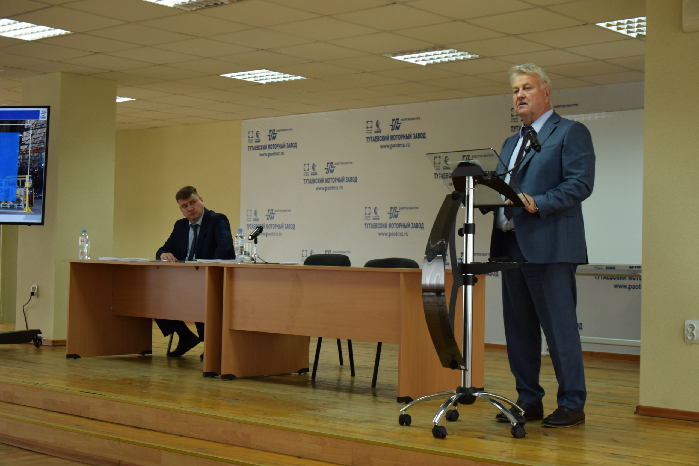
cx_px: 350
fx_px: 1107
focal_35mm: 57
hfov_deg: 35.1
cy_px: 233
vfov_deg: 23.8
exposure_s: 1/125
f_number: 4.5
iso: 1250
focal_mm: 38
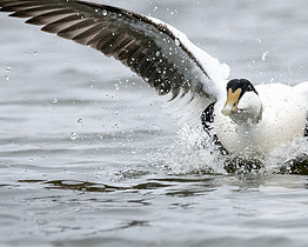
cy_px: 117
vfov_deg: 0.9
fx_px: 15198
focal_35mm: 1666
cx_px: 291
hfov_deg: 1.2
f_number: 6
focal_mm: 380
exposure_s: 1/4000
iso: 1600
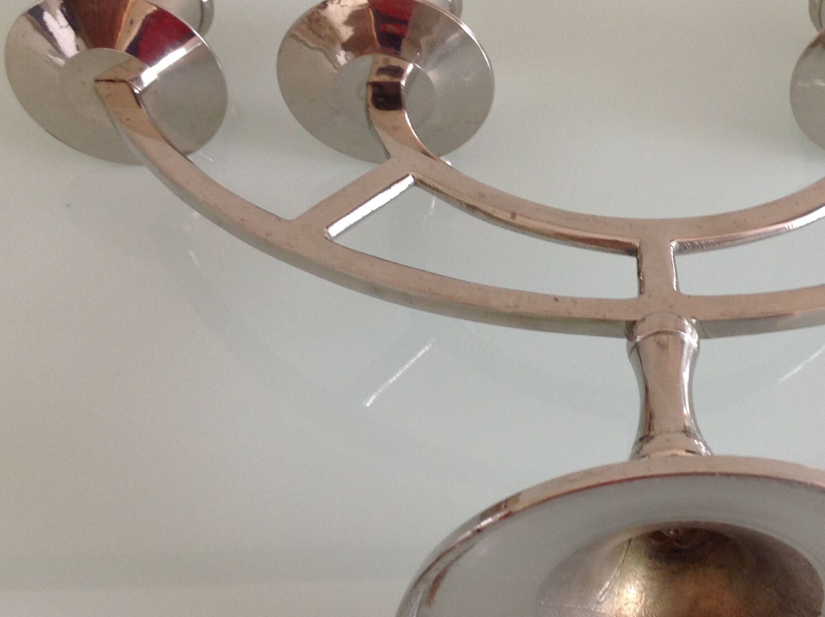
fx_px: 1476
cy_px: 257
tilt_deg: -52.0
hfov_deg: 30.7
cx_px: 627
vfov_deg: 23.6
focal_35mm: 62
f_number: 2.4
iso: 64
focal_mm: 4.28
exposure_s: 1/15
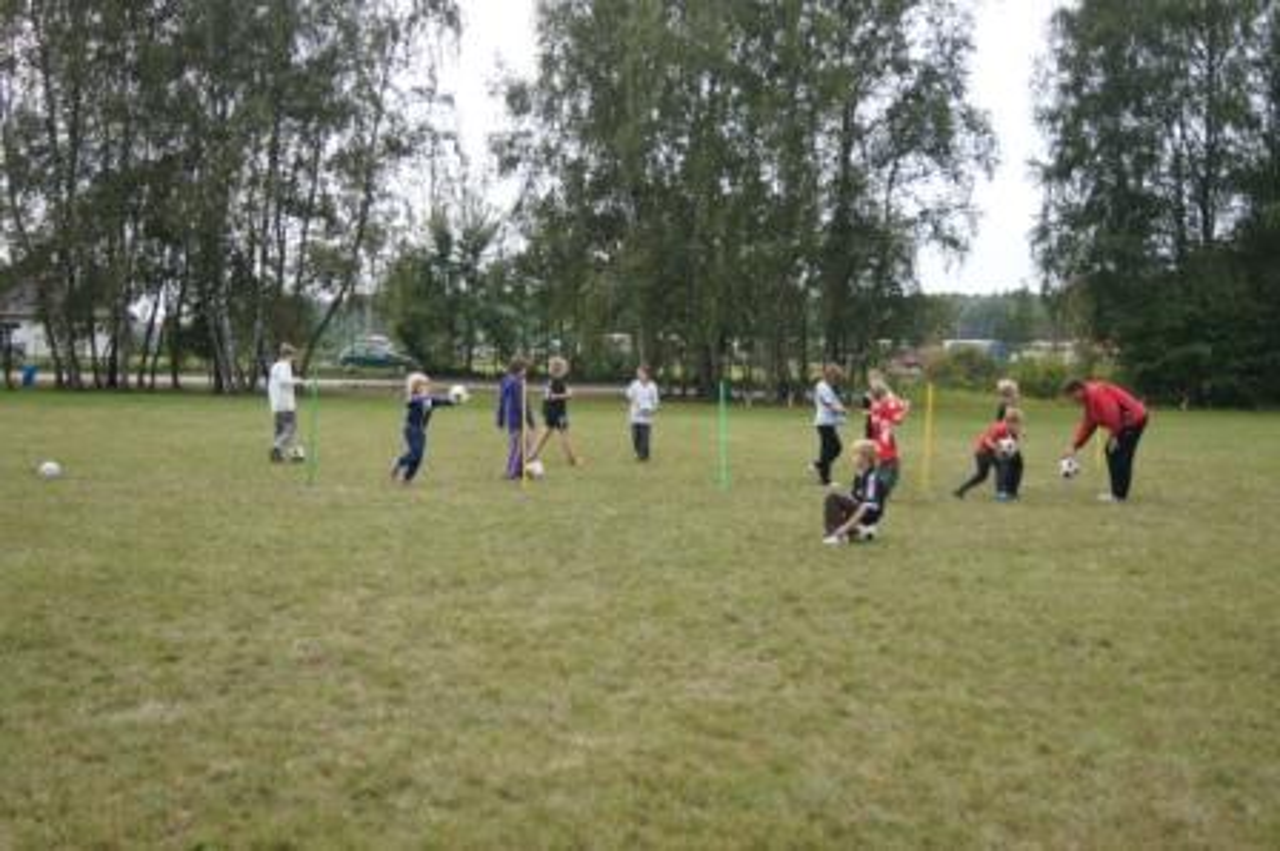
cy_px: 426
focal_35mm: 45
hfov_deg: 43.6
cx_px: 640
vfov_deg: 29.8
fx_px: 1599
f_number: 4.5
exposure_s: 1/2000
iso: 800
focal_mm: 30
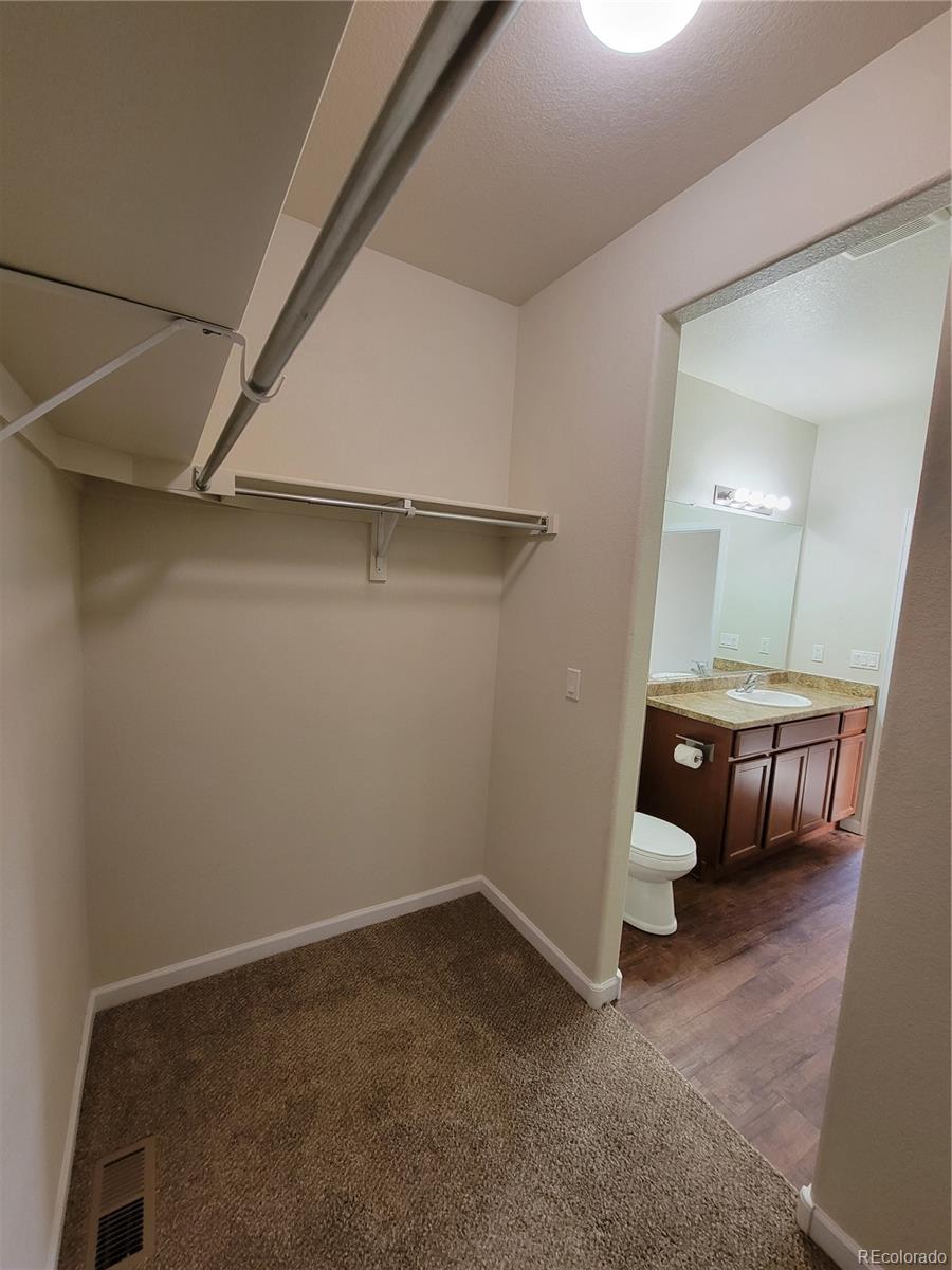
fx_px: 477
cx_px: 476
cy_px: 635
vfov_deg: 106.2
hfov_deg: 89.9
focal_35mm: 13
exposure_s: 1/60
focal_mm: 2.2
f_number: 2.2
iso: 200
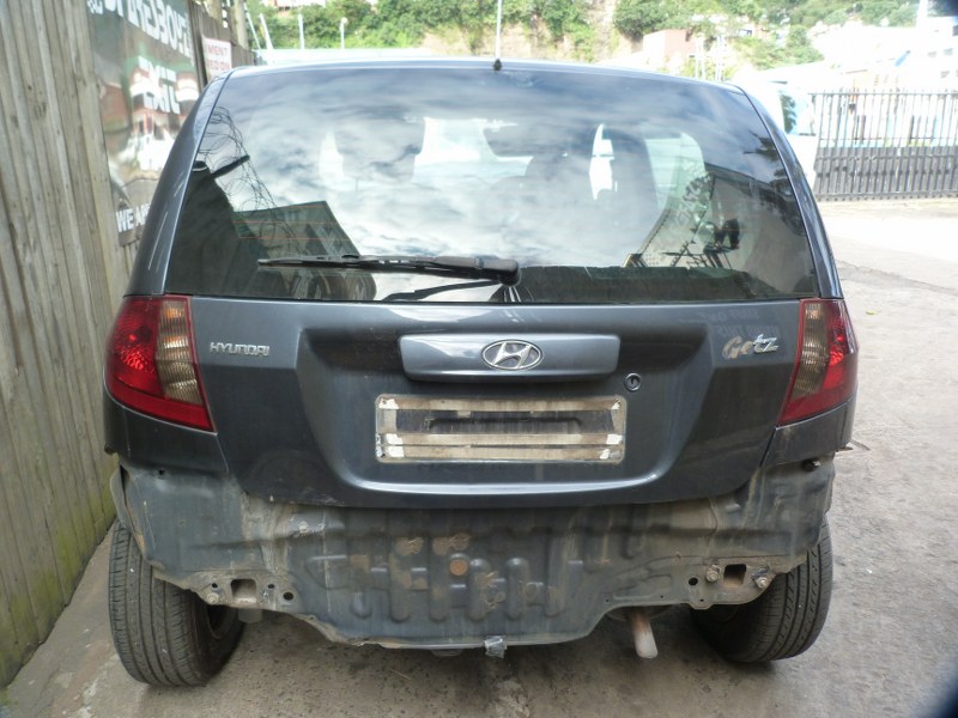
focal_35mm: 25
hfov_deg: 69.4
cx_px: 479
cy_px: 359
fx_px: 692
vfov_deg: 54.9
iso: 125
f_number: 2.8
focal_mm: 4.5
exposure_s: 1/100
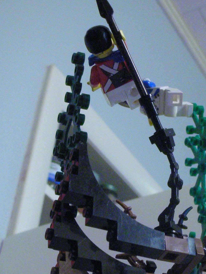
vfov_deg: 26.1
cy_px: 226
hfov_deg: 19.7
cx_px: 197
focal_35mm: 73
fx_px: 579
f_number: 3
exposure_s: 1/15.8
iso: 400
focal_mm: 5.8
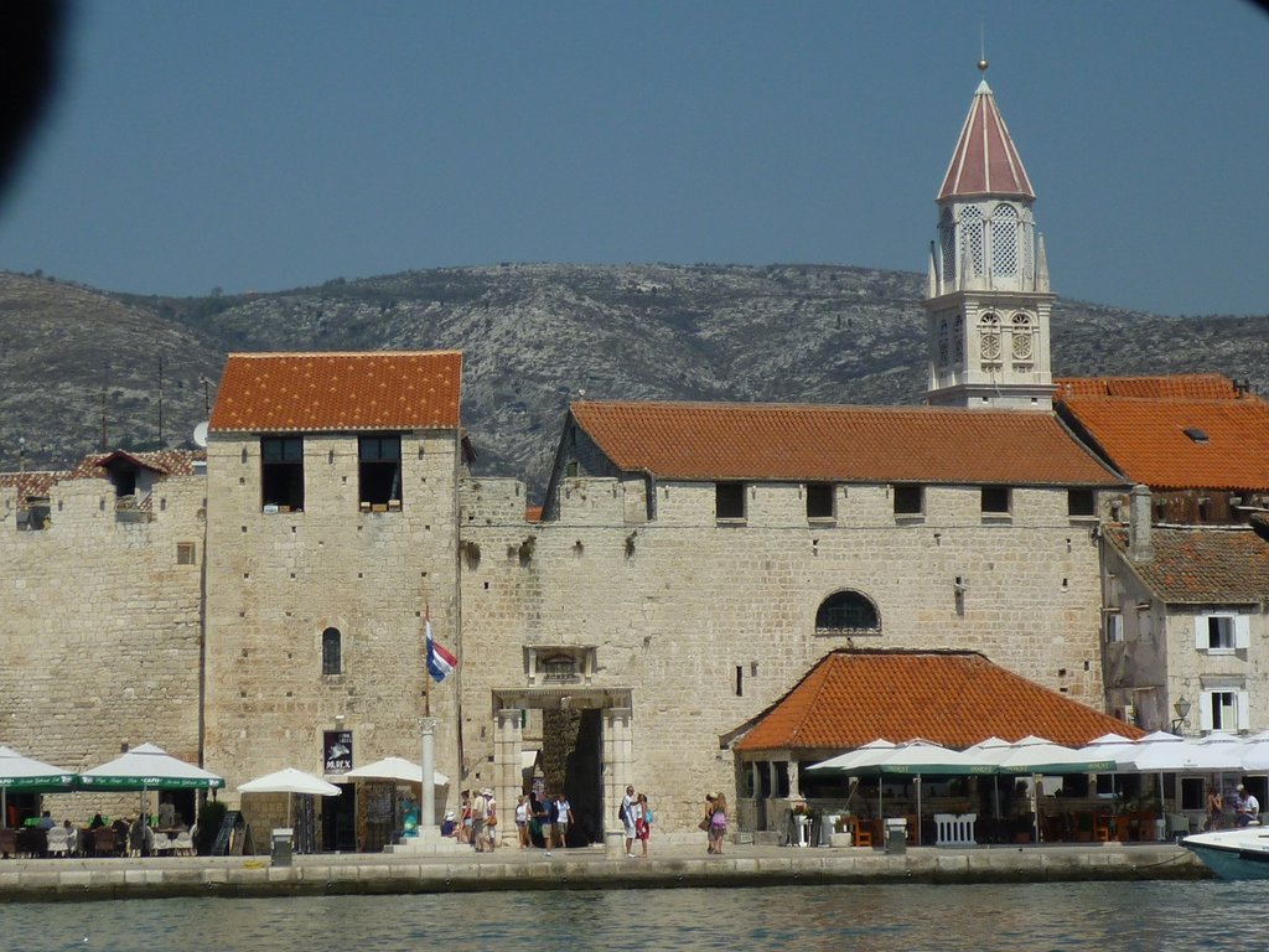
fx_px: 4326
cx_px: 634
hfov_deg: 16.7
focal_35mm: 118
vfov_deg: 12.6
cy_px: 476
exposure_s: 1/800
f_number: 5.5
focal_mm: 13.4
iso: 80
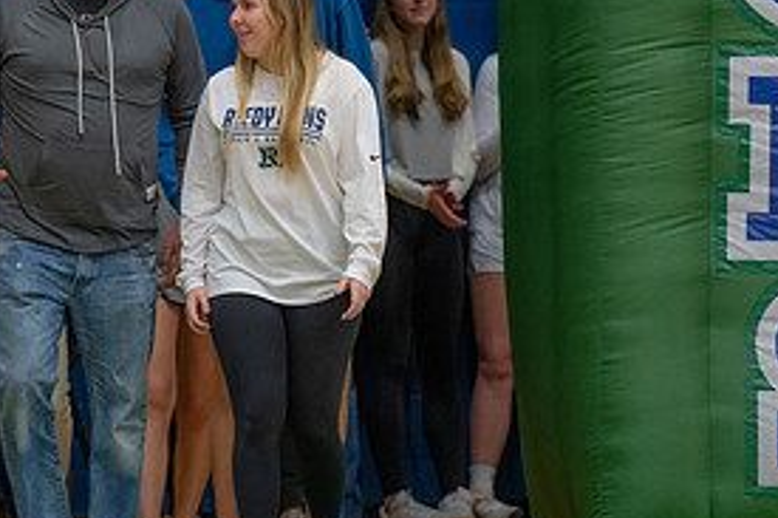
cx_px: 388
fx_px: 7278
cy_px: 157
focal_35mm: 337
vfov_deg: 4.1
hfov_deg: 6.1
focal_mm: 151
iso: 2000
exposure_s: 1/400
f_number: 2.8
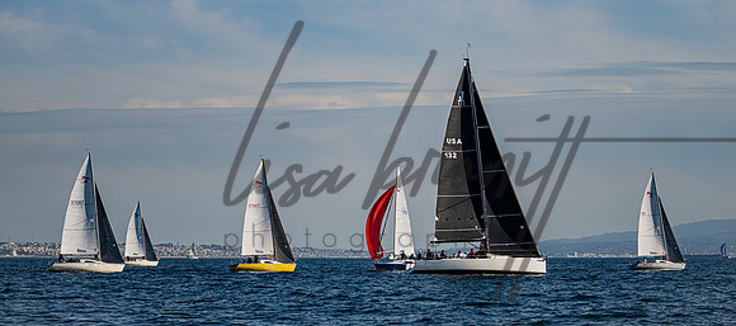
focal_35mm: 128
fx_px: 2382
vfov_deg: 7.8
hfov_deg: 17.6
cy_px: 153
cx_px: 390
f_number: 4.5
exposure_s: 1/8000
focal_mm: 100
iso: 400
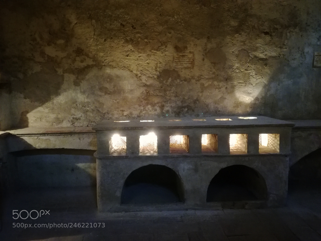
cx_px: 160
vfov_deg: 51.4
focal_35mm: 27
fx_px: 250
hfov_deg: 65.3
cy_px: 120
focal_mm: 3.79
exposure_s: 1/15
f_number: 2
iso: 800
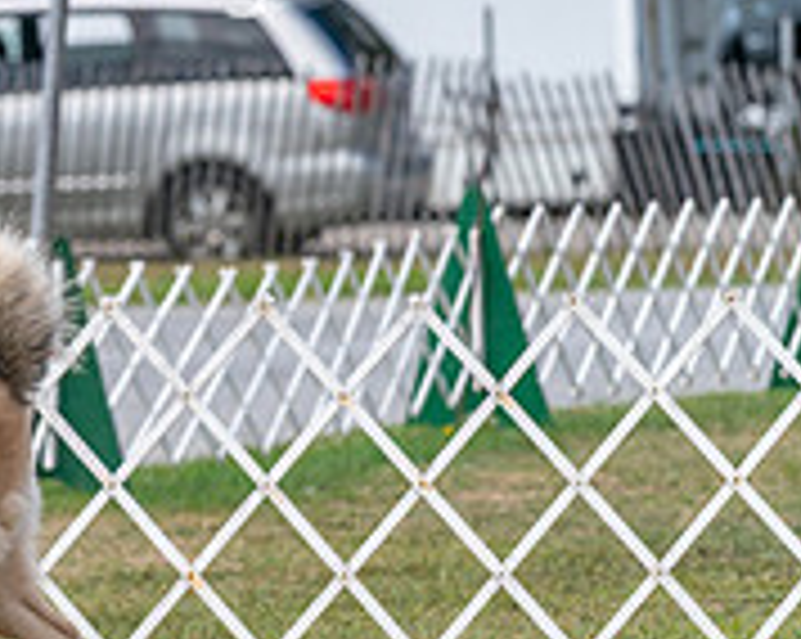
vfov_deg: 3.5
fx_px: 10538
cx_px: -286
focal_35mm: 445
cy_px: 130
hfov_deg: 4.3
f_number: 4
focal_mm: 125
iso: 320
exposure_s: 1/1250
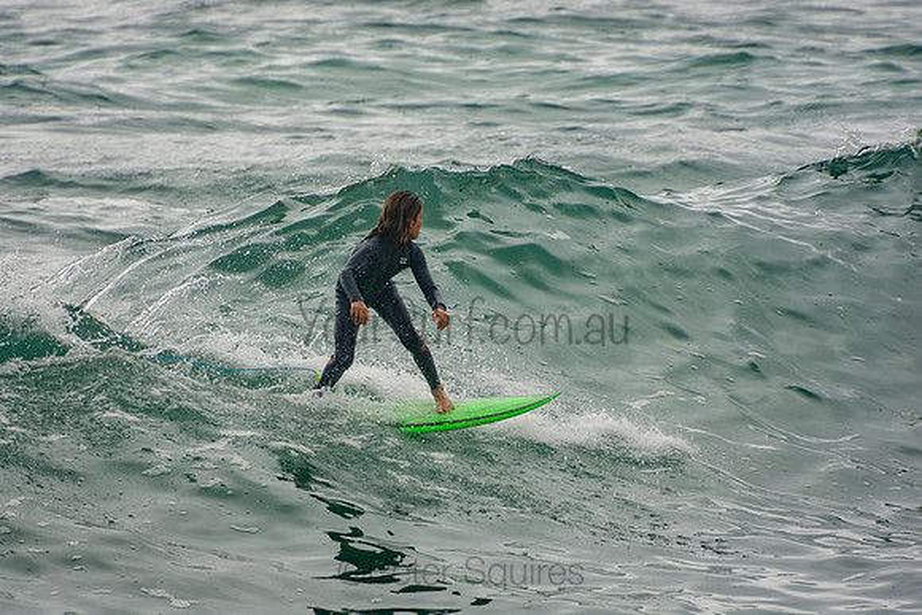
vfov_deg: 2.3
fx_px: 15370
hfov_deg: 3.4
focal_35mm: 600
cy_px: 308
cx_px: 461
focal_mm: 400
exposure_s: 1/1250
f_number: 5.6
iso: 280
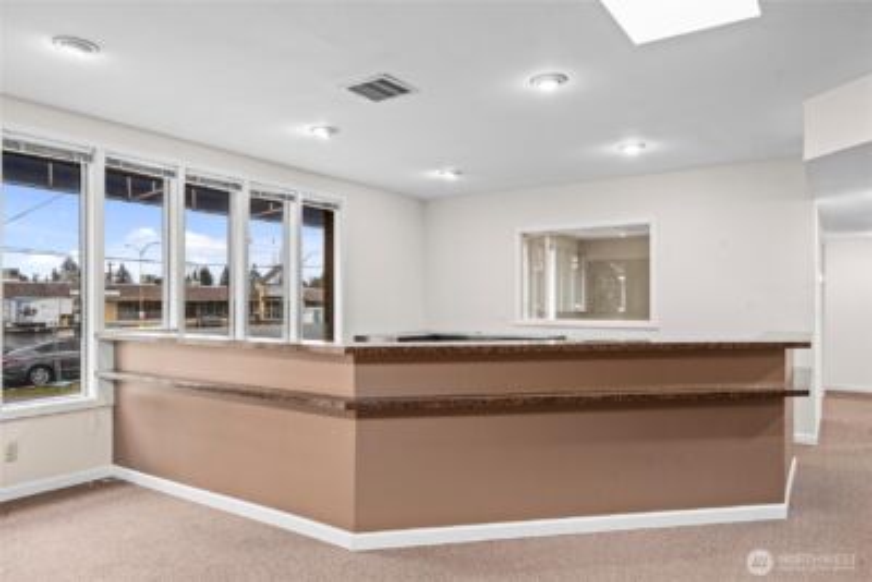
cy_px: 291
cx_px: 436
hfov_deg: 73.7
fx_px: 582
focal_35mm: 24
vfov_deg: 53.2
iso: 1000
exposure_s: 1/8
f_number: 6.7
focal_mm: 24
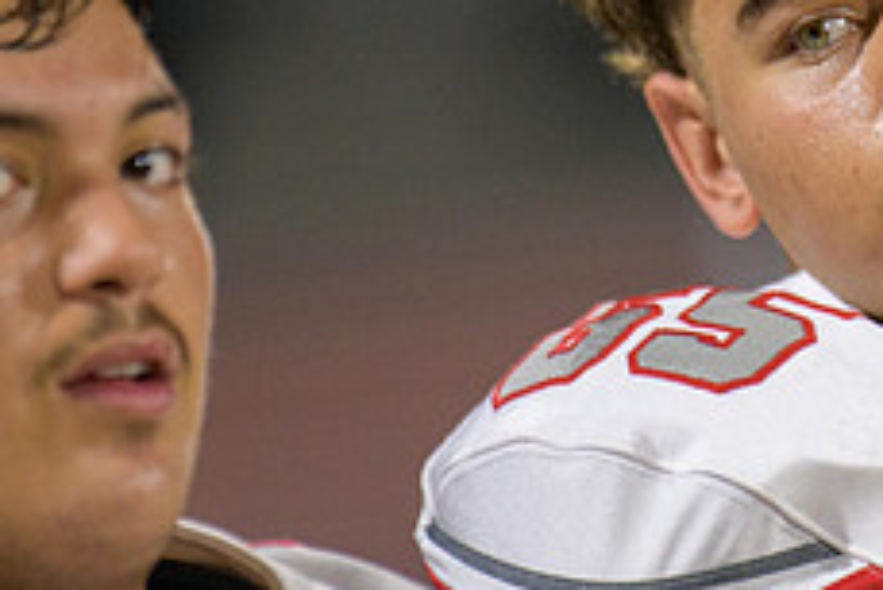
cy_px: 120
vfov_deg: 1.4
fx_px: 23315
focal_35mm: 950
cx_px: 904
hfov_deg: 2.2
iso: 2000
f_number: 2.8
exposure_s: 1/250
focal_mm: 300
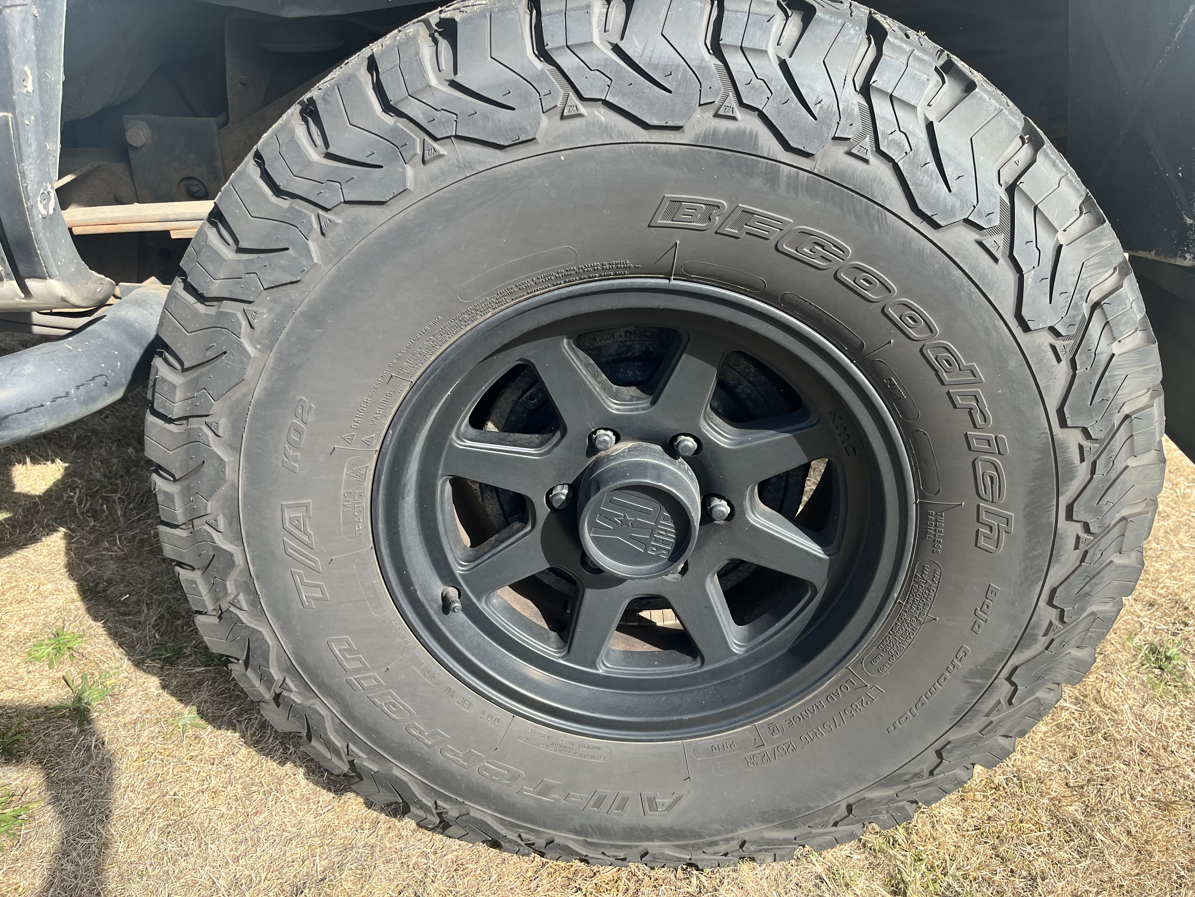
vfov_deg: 53.1
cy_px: 448
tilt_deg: -27.7
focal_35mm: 26
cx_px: 598
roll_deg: -1.7
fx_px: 898
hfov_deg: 67.3
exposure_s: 1/705
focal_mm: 5.1
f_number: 1.6
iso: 50
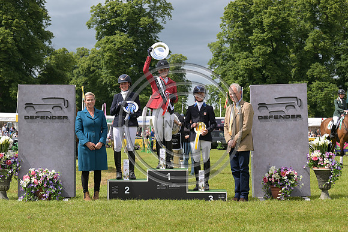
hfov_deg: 26.3
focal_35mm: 77
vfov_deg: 17.7
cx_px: 174
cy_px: 116
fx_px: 744
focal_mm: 77
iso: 250
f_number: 5.6
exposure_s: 1/1250
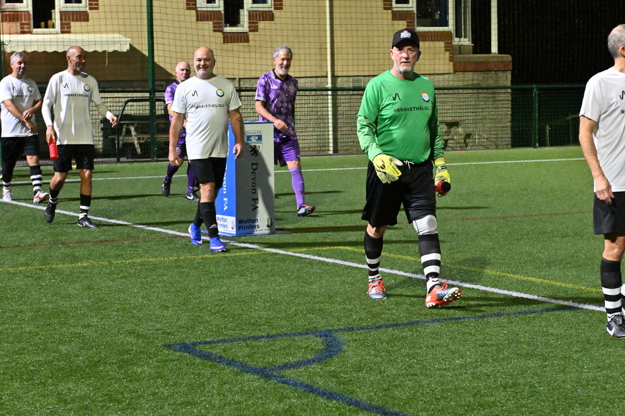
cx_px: 312
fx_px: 1718
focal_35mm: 99
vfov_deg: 13.8
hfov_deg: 20.6
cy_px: 208
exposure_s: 1/400
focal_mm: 66
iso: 8000
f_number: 4.5
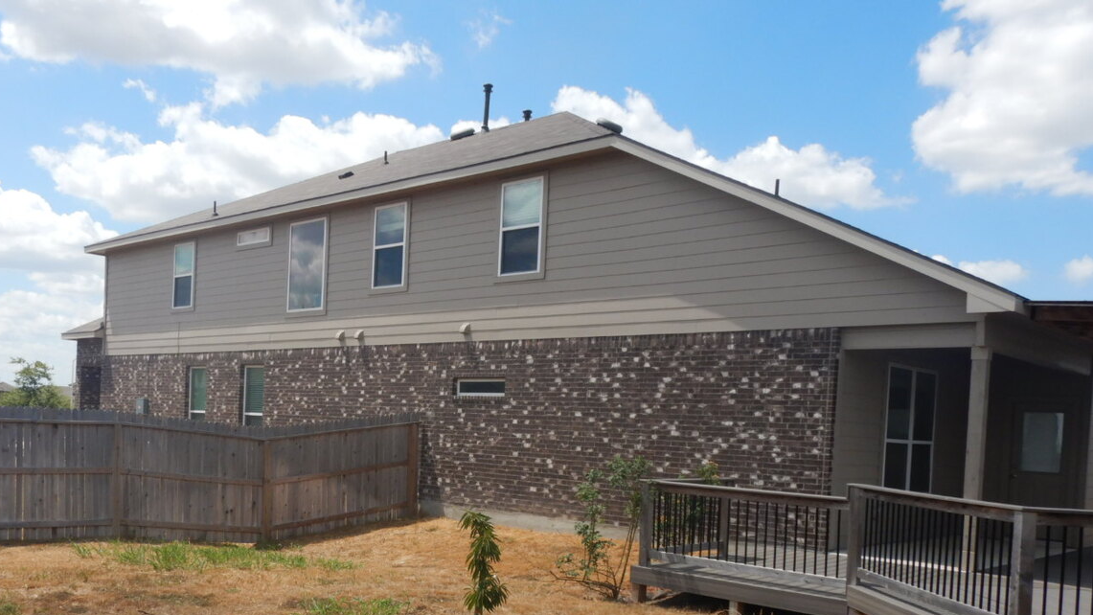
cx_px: 482
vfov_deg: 35.0
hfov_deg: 59.3
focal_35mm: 33
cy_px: 448
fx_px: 956
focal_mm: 4.3
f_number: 4.1
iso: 125
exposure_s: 1/1000
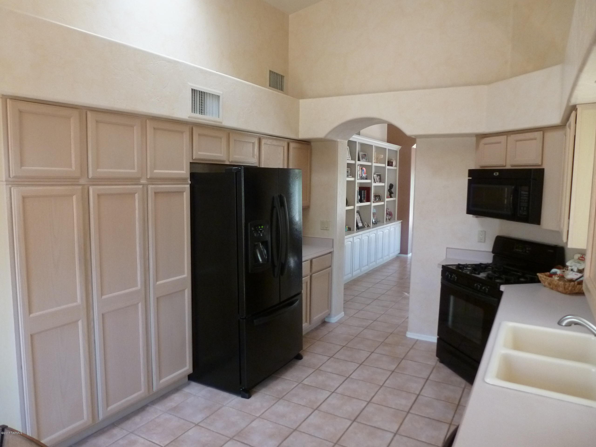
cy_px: 224
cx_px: 298
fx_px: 413
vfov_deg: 56.8
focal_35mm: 24
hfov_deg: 71.6
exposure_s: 1/60
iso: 320
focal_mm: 4.3
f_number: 3.3
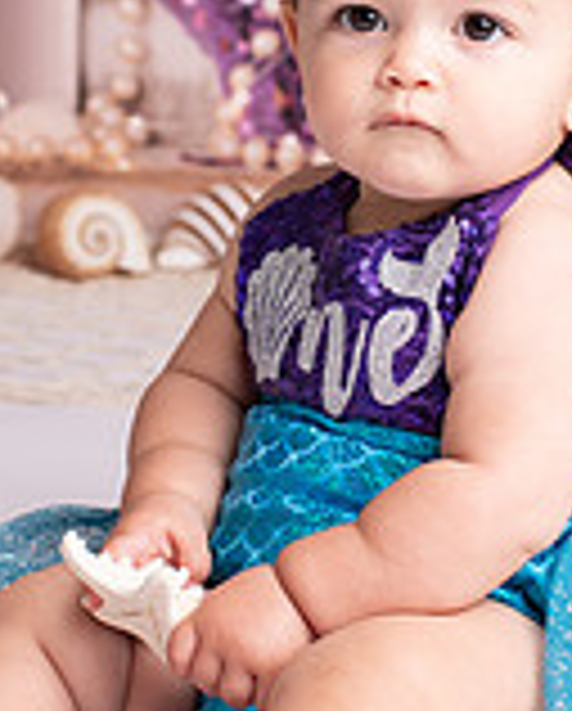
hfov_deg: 10.0
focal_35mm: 155
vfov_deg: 12.4
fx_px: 3271
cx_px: 246
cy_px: 212
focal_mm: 35
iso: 200
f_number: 4
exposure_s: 1/200
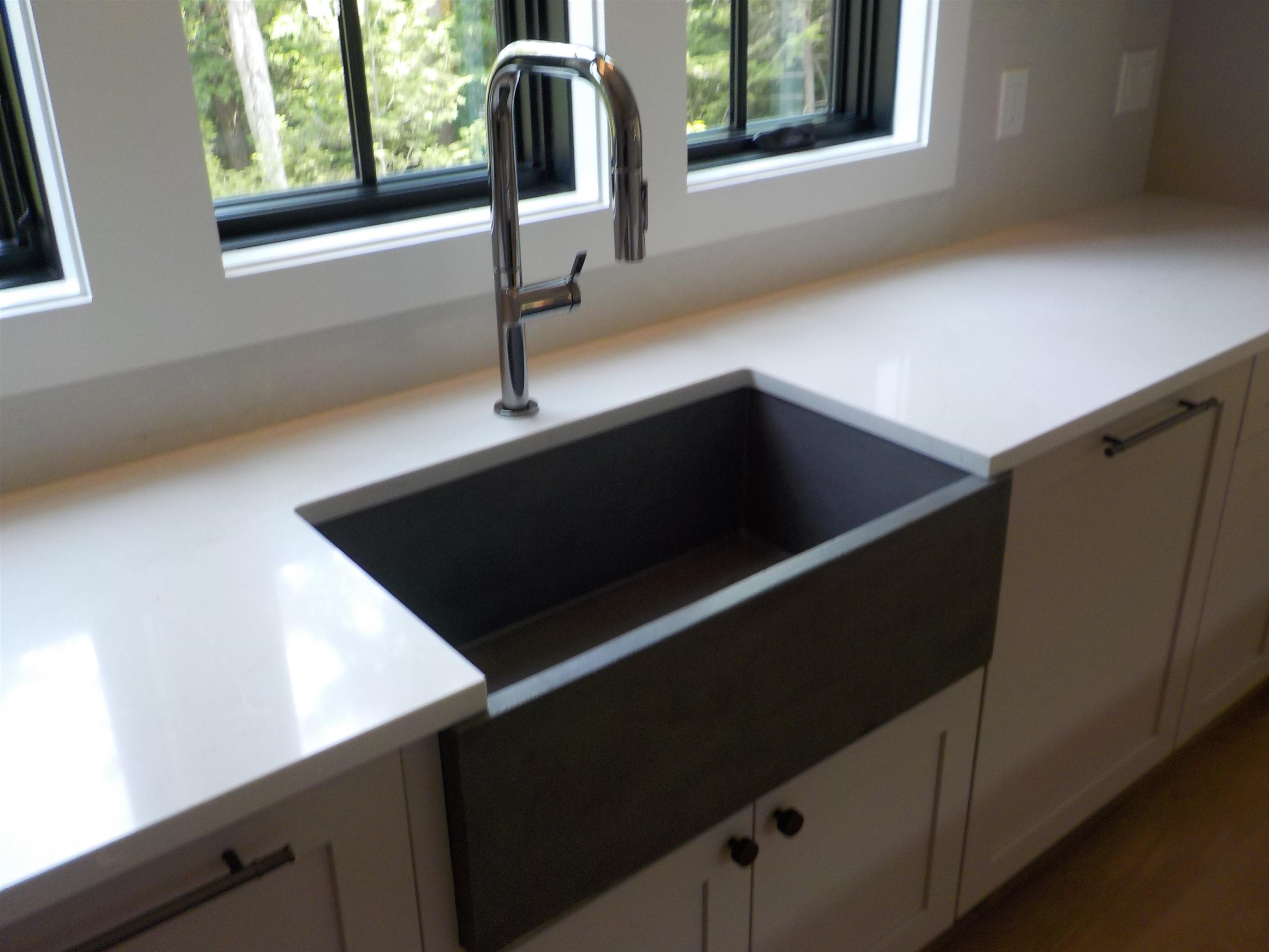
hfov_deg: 60.0
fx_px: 1100
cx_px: 634
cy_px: 476
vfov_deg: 46.8
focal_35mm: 30
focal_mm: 4.1
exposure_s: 1/30
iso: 125
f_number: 3.3
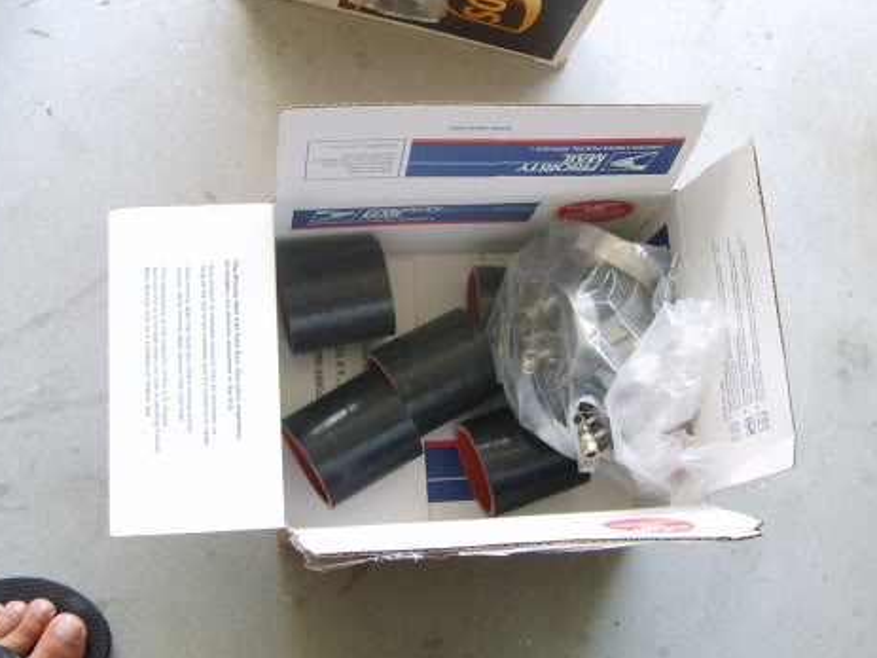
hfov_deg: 38.8
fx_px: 1241
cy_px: 334
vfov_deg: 29.7
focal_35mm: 49
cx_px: 527
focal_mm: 5.8
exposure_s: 1/30
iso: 64
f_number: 2.8
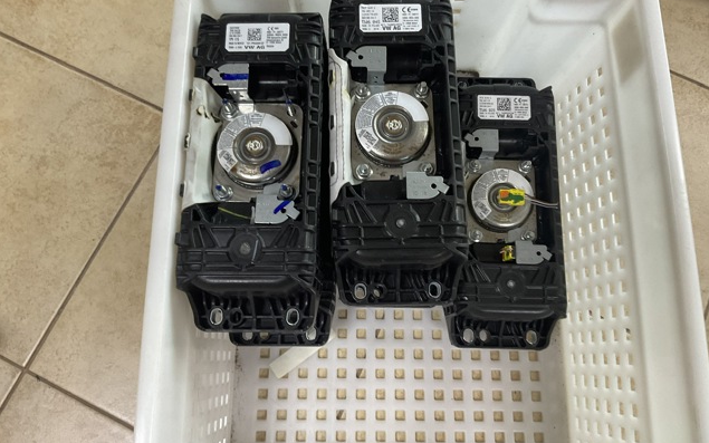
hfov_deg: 61.2
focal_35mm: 31
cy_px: 196
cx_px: 353
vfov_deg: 40.5
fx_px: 599
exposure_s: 1/50
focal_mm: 3
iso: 80
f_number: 1.8
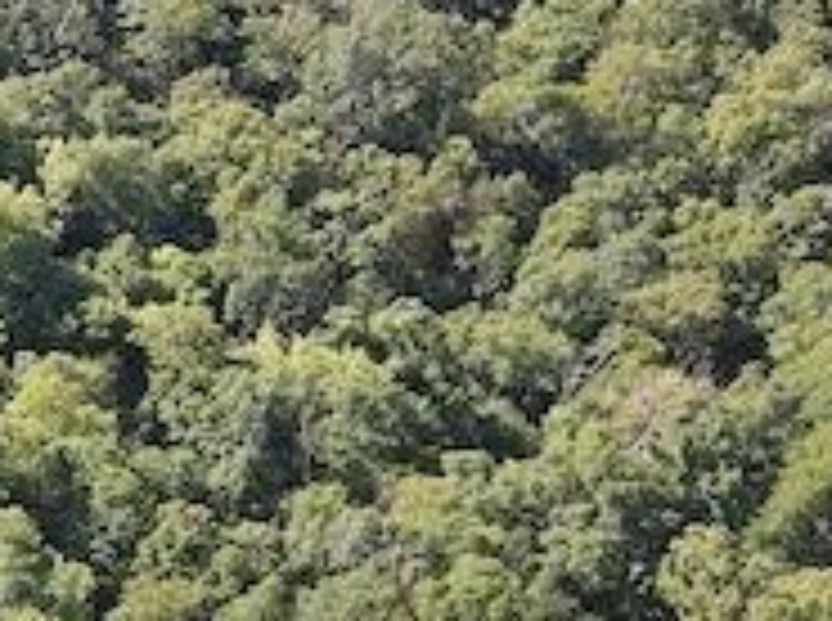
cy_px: 364
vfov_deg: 11.4
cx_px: -1003
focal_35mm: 130
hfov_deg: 12.6
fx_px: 3118
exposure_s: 1/15
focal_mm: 4.5
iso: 150
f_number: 2.8
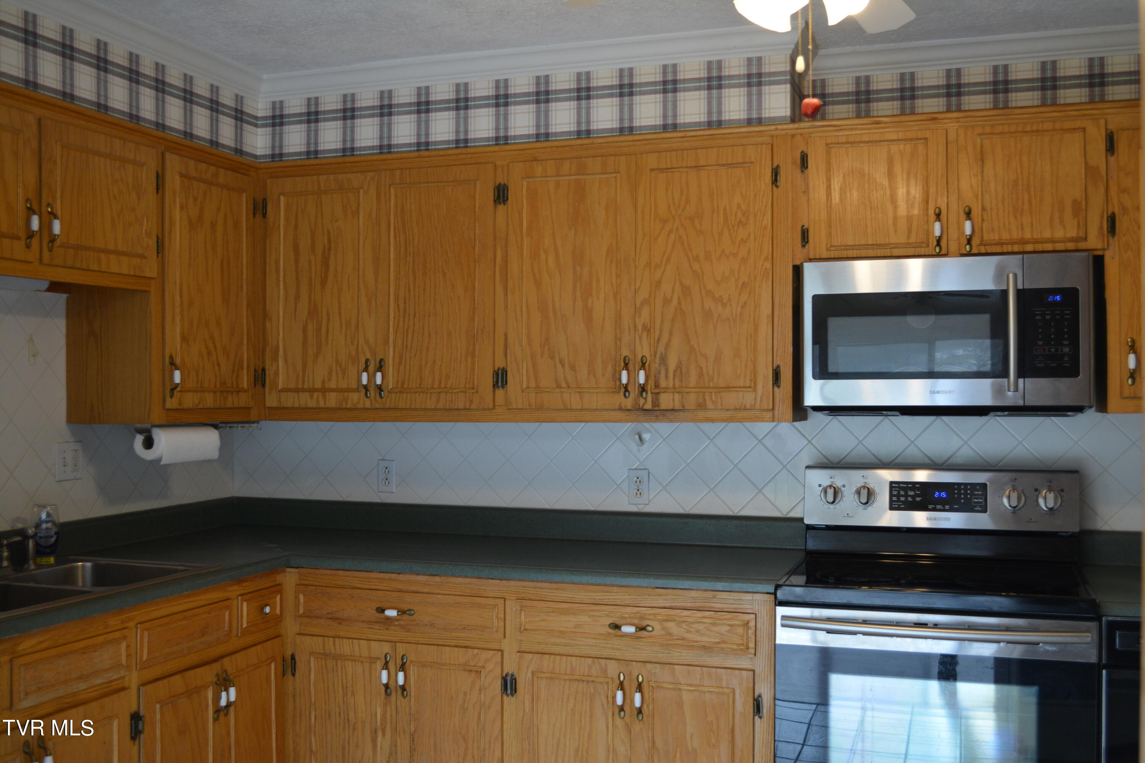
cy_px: 382
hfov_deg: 53.1
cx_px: 572
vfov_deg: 36.9
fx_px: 1145
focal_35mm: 36
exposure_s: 1/60
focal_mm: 24
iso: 500
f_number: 4
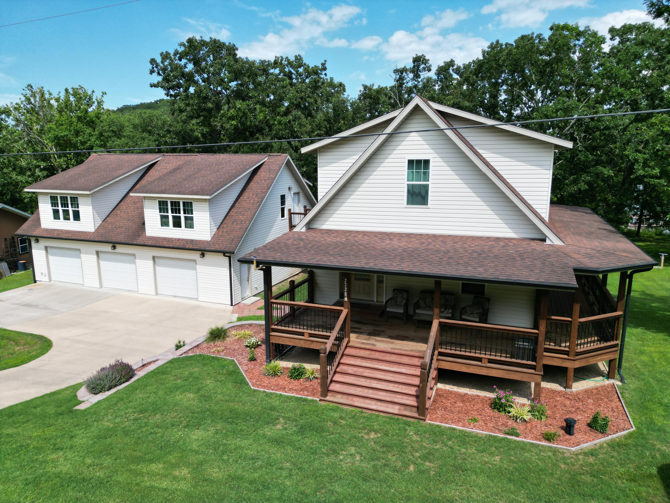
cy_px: 252
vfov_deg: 56.8
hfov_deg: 71.6
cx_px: 335
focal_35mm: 24
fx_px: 465
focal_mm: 6.72
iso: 150
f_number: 1.7
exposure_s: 1/3000
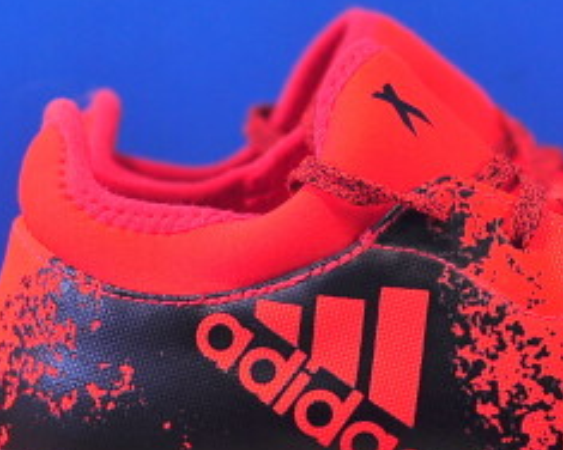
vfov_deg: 6.5
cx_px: 498
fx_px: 3982
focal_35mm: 239
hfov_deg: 8.1
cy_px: 68
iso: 250
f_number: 2.5
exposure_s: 1/320
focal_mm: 50
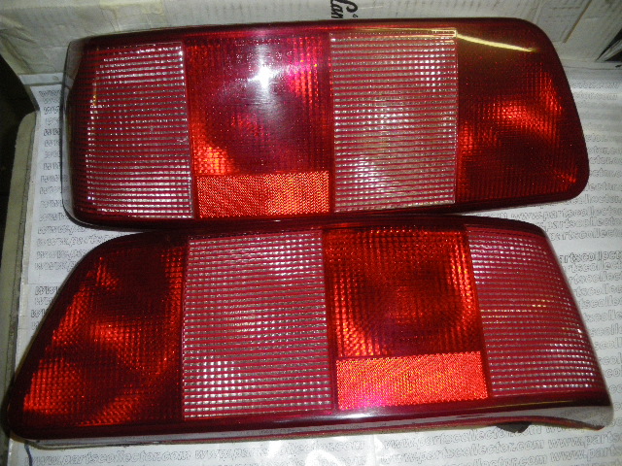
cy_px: 233
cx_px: 311
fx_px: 647
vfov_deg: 39.7
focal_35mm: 36
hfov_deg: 51.4
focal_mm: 6.3
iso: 400
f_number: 3.5
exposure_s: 1/50
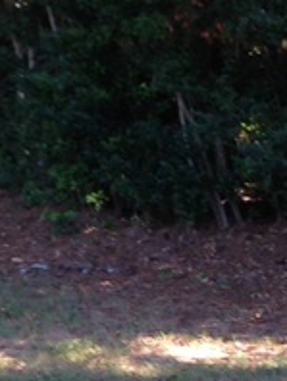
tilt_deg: -19.1
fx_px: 1688
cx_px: 308
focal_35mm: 153
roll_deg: -3.7
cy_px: 593
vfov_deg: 12.2
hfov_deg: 9.6
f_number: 2.4
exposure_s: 1/120
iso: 50
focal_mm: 4.12
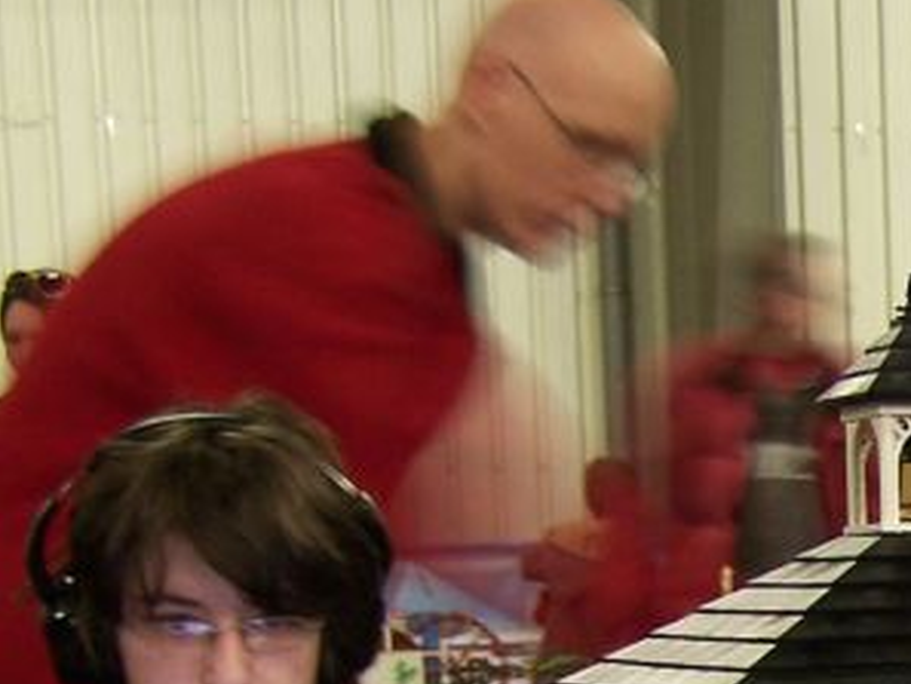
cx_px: 1273
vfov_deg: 10.8
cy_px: 1101
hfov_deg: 14.3
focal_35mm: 131
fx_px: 3449
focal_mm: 6.3
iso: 80
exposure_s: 1/2
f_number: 2.8
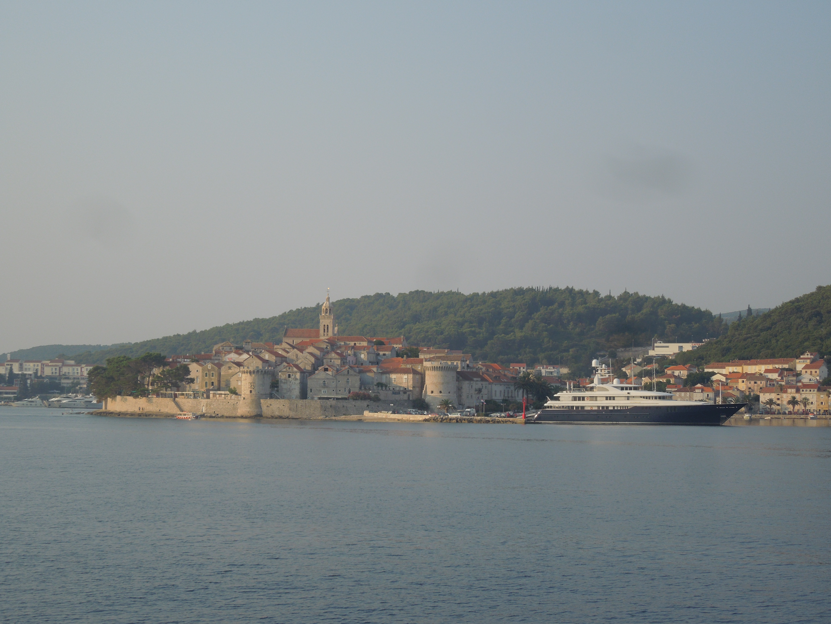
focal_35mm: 69
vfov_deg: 21.3
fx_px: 1656
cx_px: 416
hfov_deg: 28.2
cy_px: 312
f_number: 4.4
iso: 100
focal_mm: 12.5
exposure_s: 1/500
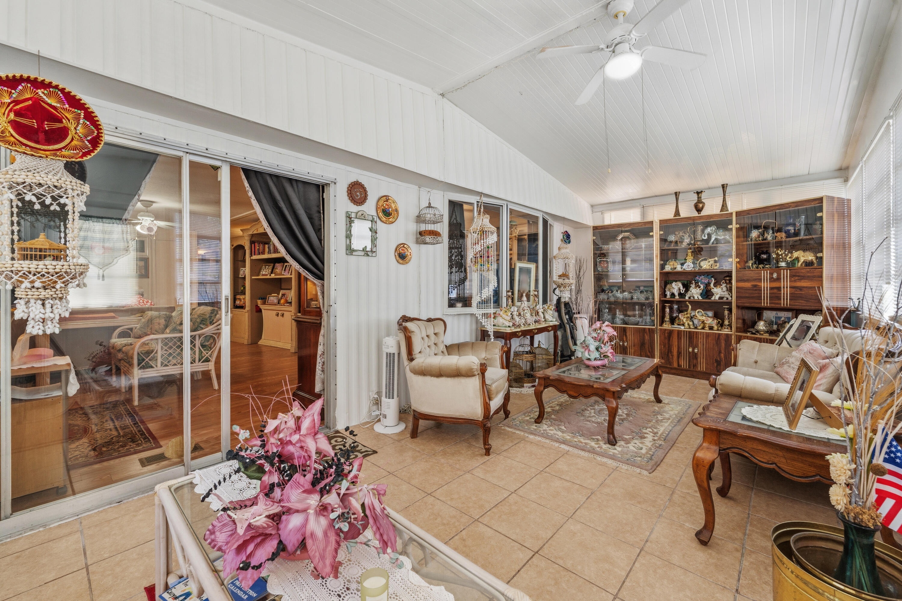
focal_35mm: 14
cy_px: 300
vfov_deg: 81.2
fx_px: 351
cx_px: 451
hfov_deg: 104.3
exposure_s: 1/2.5
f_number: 9
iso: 250
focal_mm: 14
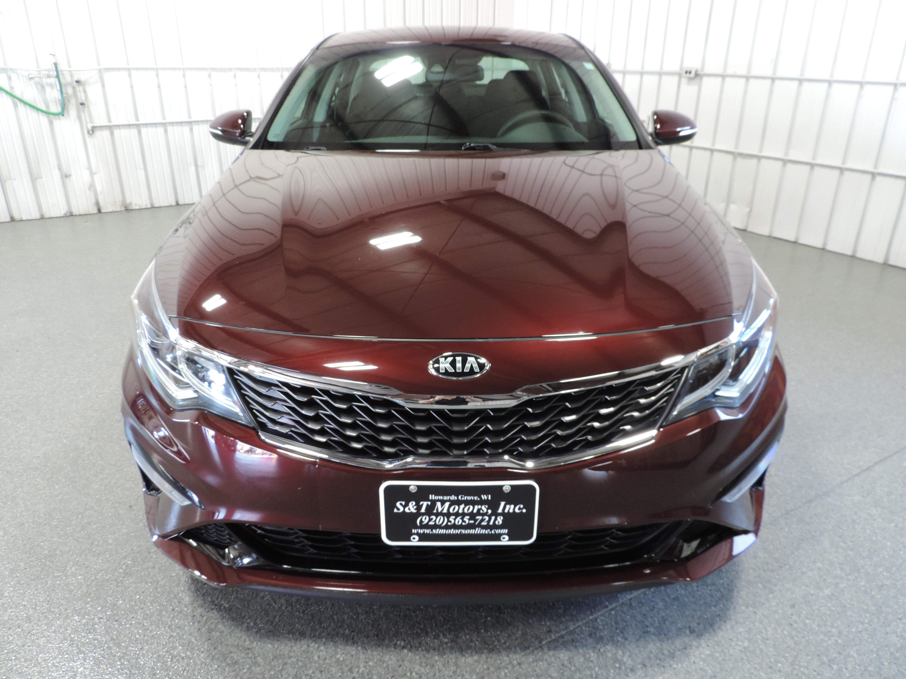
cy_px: 340
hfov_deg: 71.6
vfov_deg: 56.8
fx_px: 628
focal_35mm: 24
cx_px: 453
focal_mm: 4.3
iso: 360
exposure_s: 1/30
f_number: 3
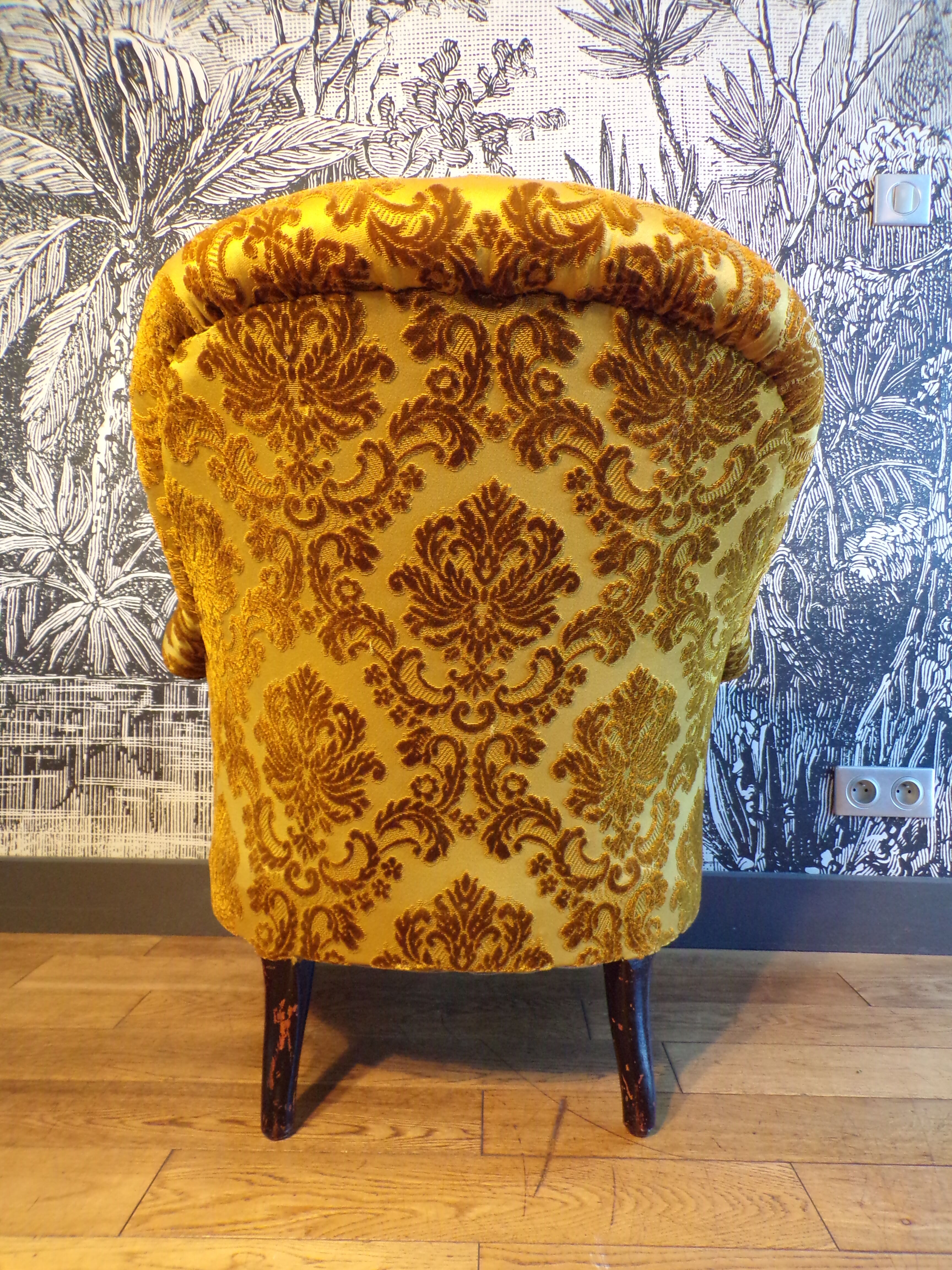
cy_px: 635
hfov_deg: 56.8
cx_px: 476
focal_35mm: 24
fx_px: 880
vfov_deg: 71.6
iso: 404
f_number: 3
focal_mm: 4.3
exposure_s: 1/17
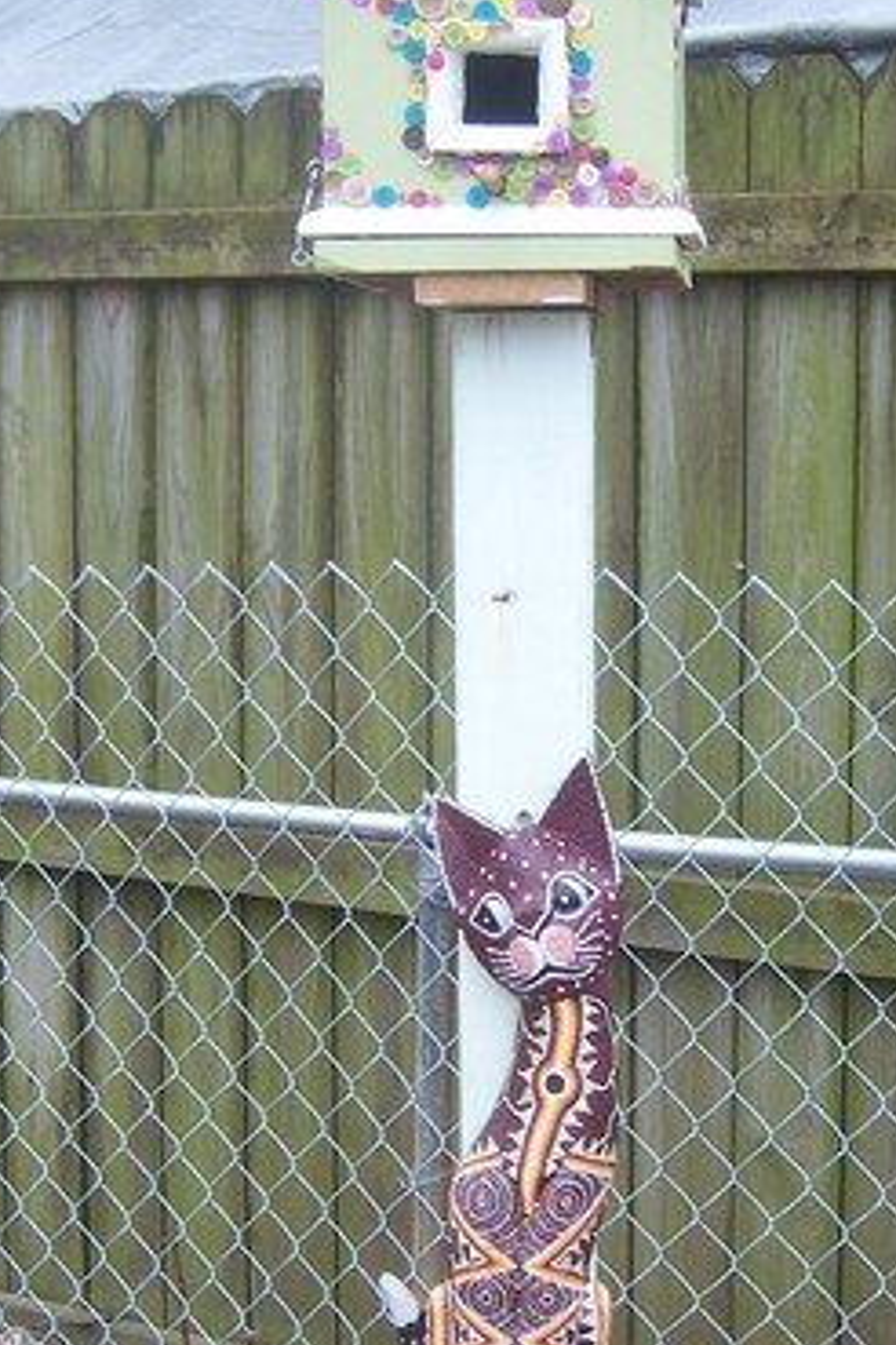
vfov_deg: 30.0
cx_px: 563
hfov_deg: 20.3
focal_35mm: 67
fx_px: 2501
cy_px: 784
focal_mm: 7.3
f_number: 3.3
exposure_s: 1/60
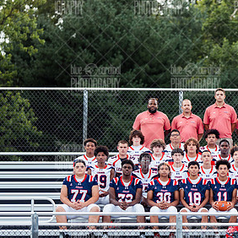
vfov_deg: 10.4
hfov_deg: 10.3
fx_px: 1307
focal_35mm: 168
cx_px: 250
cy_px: 150
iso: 800
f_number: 1.6
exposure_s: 1/200
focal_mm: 85
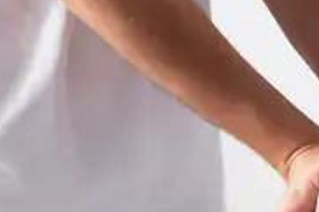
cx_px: 493
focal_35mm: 220
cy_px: 208
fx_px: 1948
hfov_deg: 9.1
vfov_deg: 6.2
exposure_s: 1/200
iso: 160
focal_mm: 50
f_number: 4
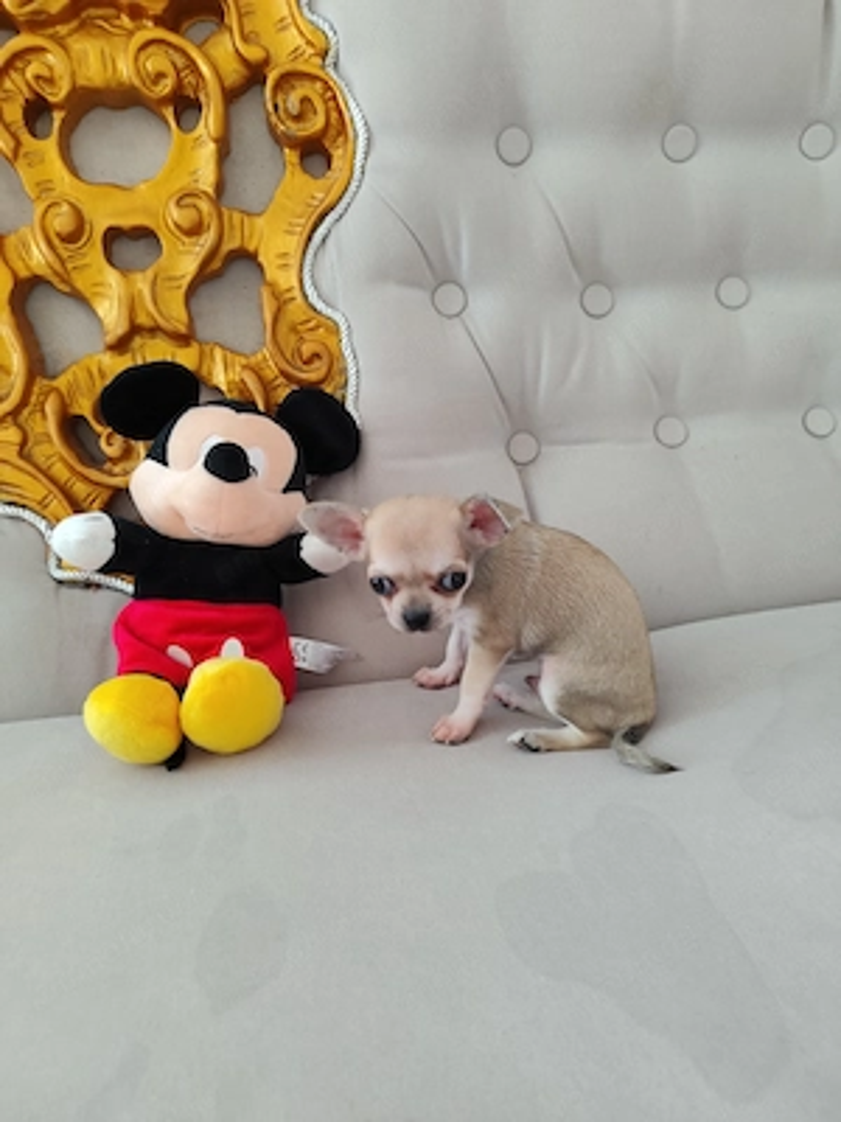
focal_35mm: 24
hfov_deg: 56.8
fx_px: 777
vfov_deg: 71.6
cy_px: 561
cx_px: 420
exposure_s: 1/50
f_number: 1.7
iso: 469
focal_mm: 5.24
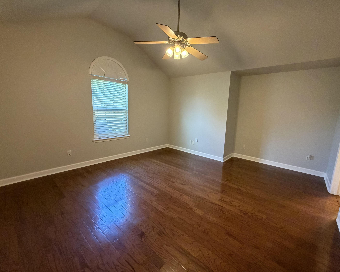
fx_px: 151
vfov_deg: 84.0
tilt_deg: -10.0
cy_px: 134
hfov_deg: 96.5
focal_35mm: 15
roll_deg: -1.8
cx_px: 186
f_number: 2.2
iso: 500
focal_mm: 2.22
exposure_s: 1/60
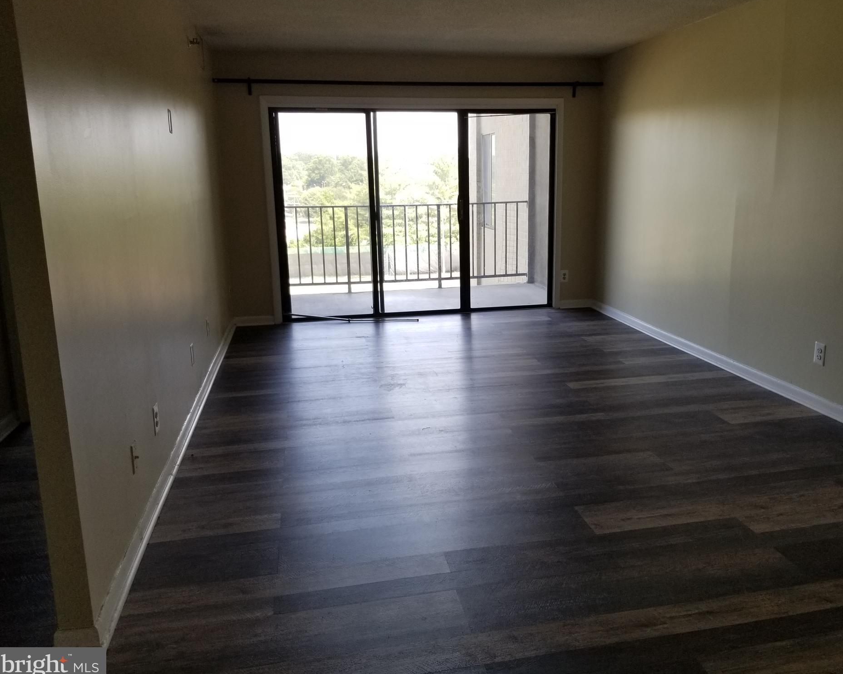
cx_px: 458
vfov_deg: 51.5
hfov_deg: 62.1
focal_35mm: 28
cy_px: 336
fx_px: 699
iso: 50
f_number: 1.7
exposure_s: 1/144
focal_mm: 4.3
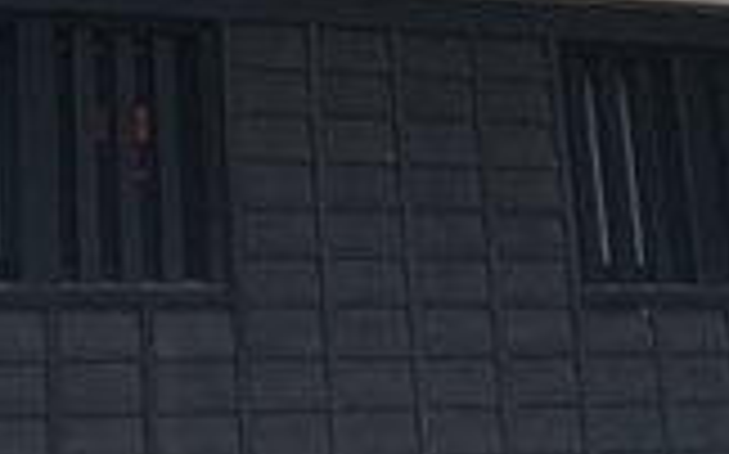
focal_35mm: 136
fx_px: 2700
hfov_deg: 15.1
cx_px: -22
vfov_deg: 8.4
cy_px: -787
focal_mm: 4.58
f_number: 1.8
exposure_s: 1/294
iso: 100
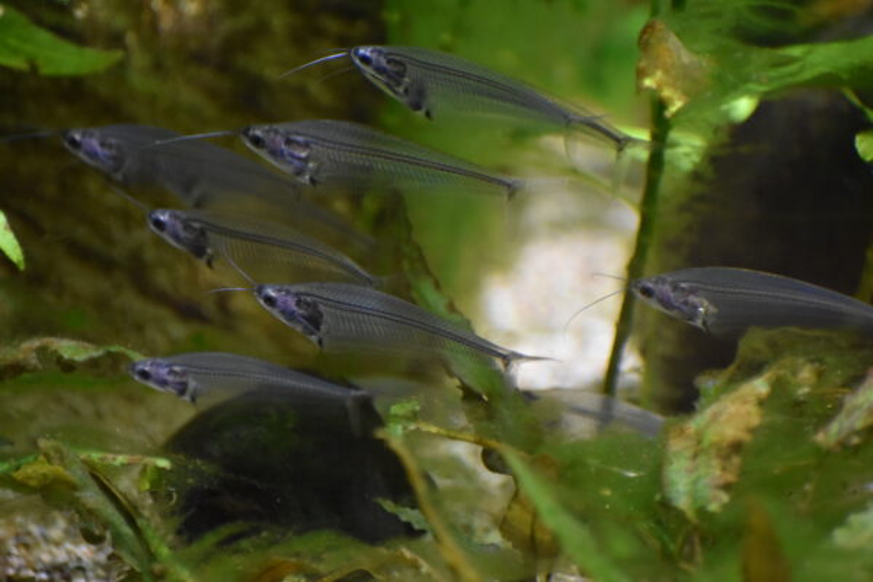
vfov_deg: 5.0
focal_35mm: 278
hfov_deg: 7.4
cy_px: 291
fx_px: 6729
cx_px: 436
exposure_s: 1/80
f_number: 5.3
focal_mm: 185
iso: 3200
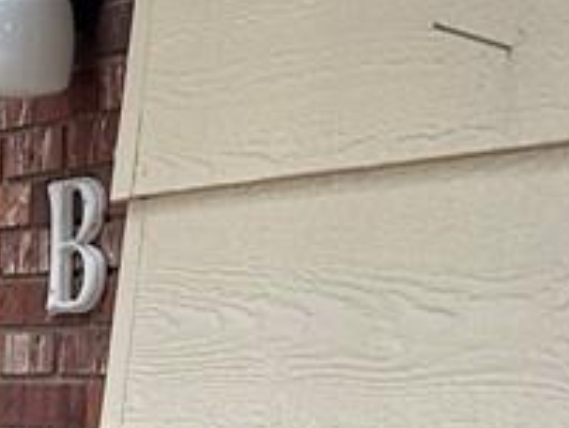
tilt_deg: -3.2
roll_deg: +0.0
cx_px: -1059
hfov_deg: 8.8
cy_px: 605
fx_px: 3127
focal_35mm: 190
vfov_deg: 7.7
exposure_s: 1/251
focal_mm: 6.86
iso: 80
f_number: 1.78
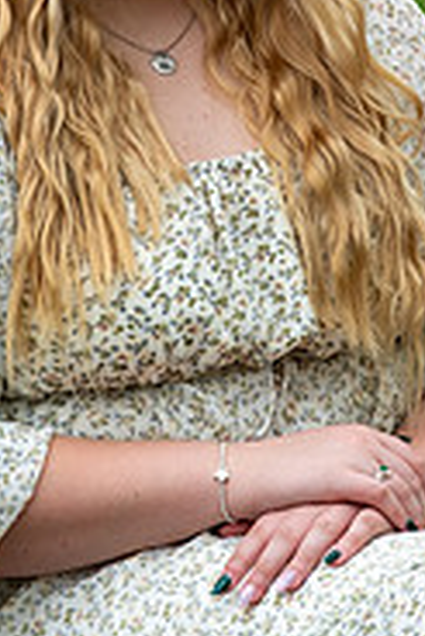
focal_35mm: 494
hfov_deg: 2.8
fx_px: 8731
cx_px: 135
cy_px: 200
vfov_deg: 4.2
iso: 250
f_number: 4
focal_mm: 134.4
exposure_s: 1/320
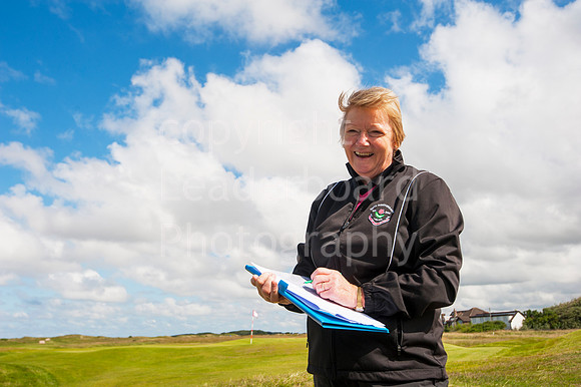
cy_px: 194
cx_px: 290
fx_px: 516
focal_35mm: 32
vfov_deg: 41.1
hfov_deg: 58.7
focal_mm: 32
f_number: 8
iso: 320
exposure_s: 1/1600
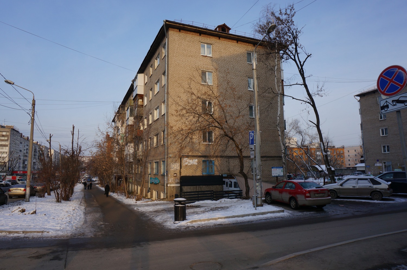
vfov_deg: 53.0
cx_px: 204
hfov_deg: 73.8
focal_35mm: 24
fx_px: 271
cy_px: 135
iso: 100
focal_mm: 16
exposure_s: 1/80
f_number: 10
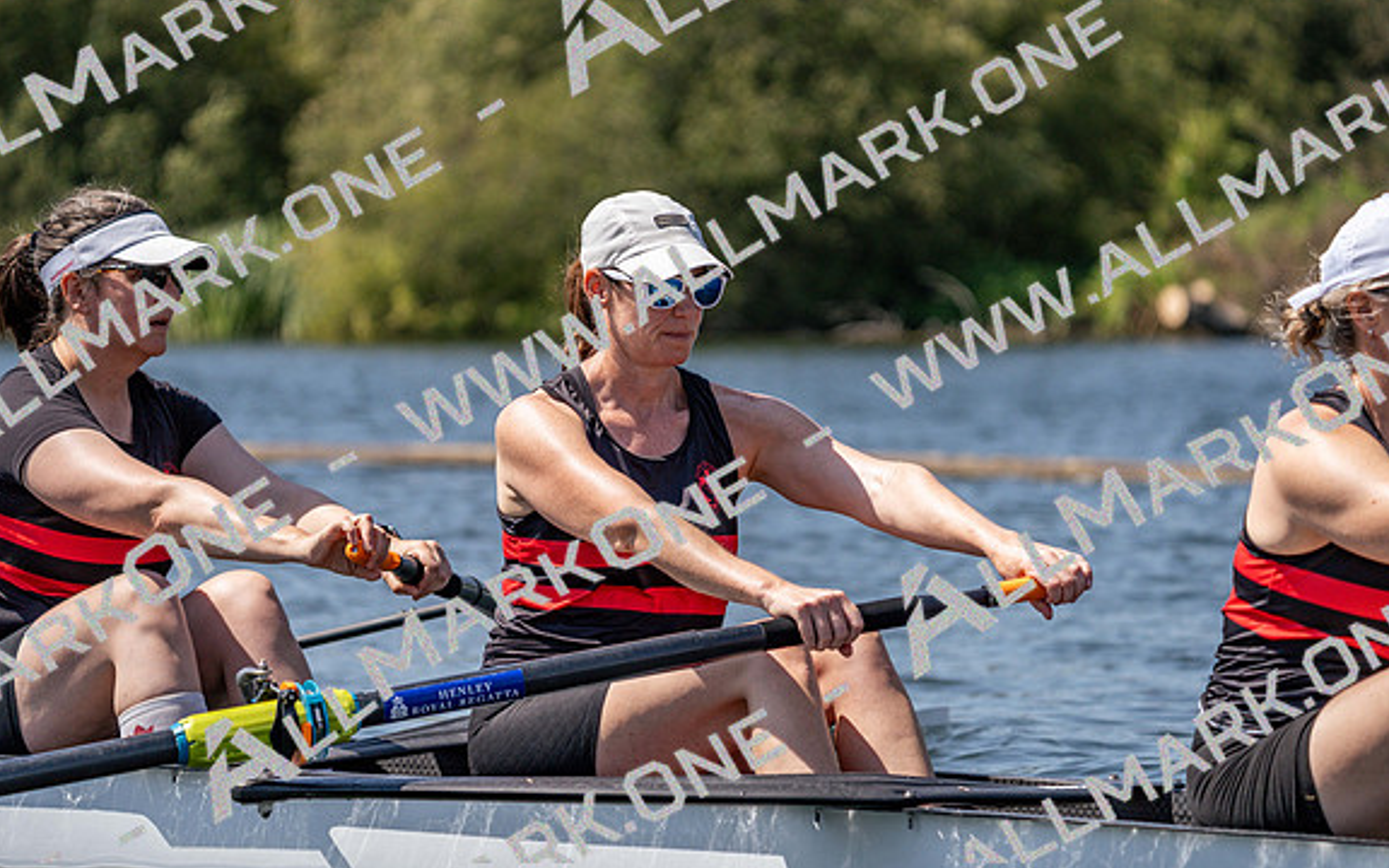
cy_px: 450
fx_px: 8744
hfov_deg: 9.1
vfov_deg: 5.7
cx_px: 694
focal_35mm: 231
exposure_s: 1/2000
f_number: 5.6
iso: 250
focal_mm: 225
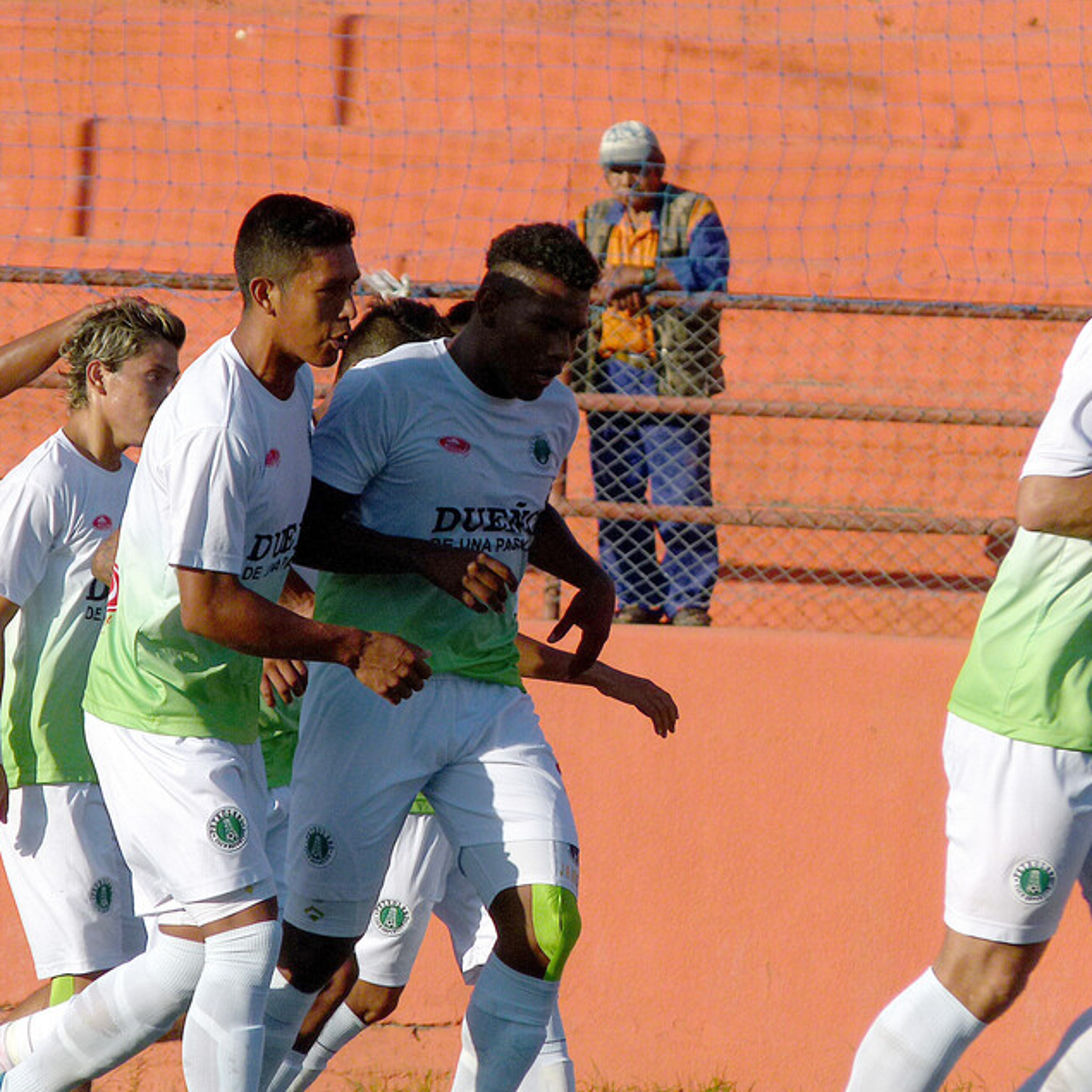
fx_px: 23020
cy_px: 629
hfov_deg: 2.7
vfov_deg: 2.7
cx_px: 328
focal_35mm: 645
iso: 100
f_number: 4.5
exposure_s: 1/1000
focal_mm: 85.2
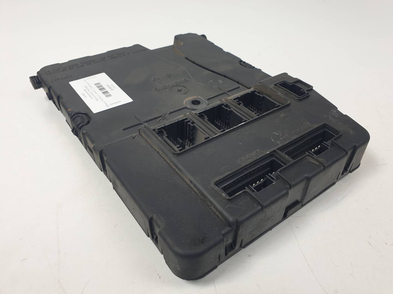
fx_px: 295
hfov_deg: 67.3
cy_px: 147
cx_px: 196
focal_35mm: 26
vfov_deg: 53.1
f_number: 2.4
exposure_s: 1/132
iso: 50
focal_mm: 4.3
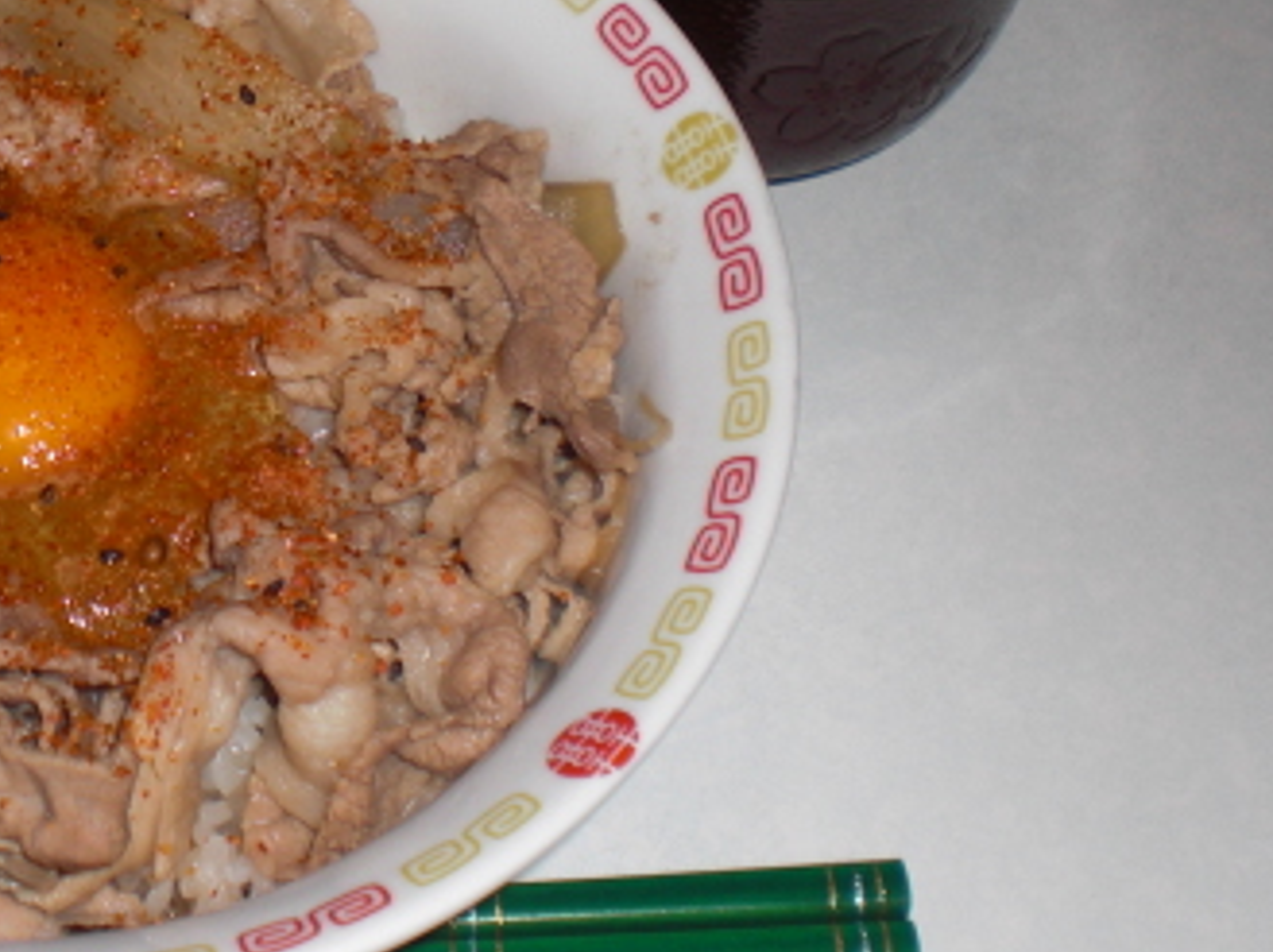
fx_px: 2718
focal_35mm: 74
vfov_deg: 19.7
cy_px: 240
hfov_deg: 25.7
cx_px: 193
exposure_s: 1/60
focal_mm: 6.3
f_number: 3.1
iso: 64
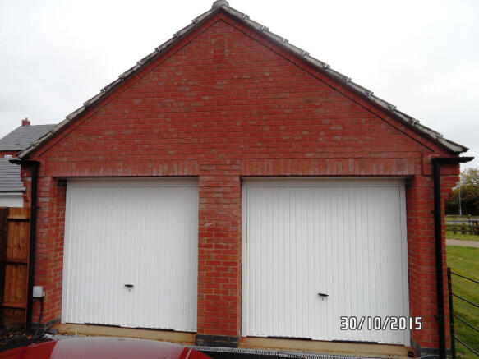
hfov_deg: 79.0
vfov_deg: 63.4
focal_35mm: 21
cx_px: 240
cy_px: 180
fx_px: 291
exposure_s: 1/60
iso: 100
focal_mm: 3.6
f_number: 3.4
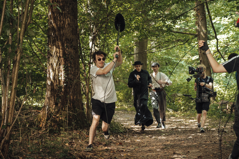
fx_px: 465
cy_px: 80
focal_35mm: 70
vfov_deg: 19.5
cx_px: 120
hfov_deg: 28.8
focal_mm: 70
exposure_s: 1/320
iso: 2000
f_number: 3.5
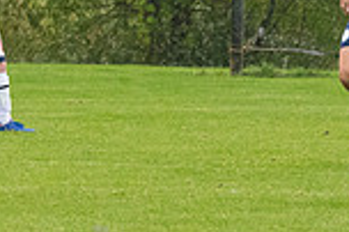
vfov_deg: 1.2
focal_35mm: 1116
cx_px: -163
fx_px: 10807
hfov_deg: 1.8
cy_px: -14
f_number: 4.5
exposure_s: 1/2000
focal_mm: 195
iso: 2500
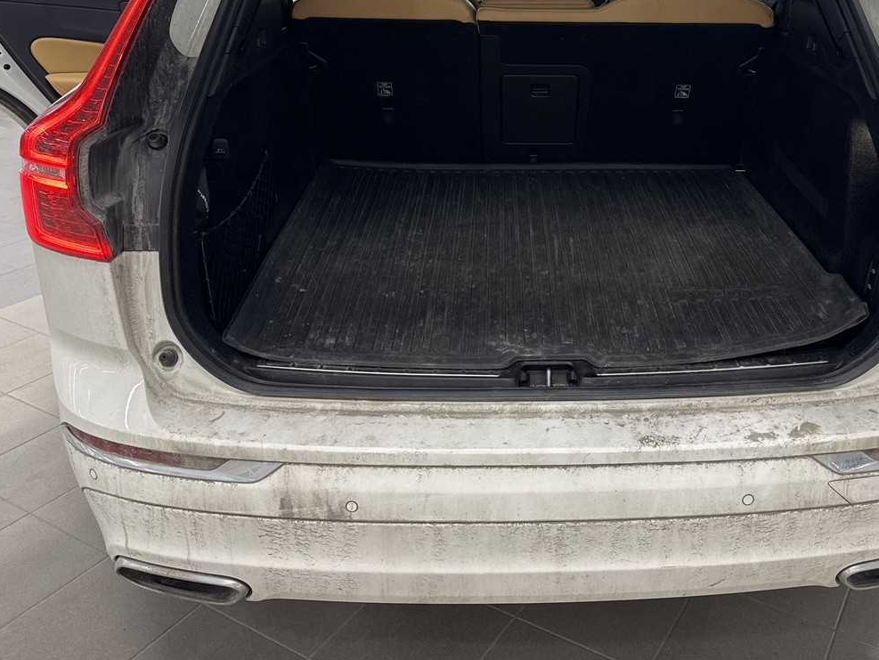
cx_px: 551
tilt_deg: -16.9
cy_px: 187
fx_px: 889
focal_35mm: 35
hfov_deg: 52.0
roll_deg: -1.6
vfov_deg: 39.9
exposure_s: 1/50
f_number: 1.78
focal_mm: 6.76
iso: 160
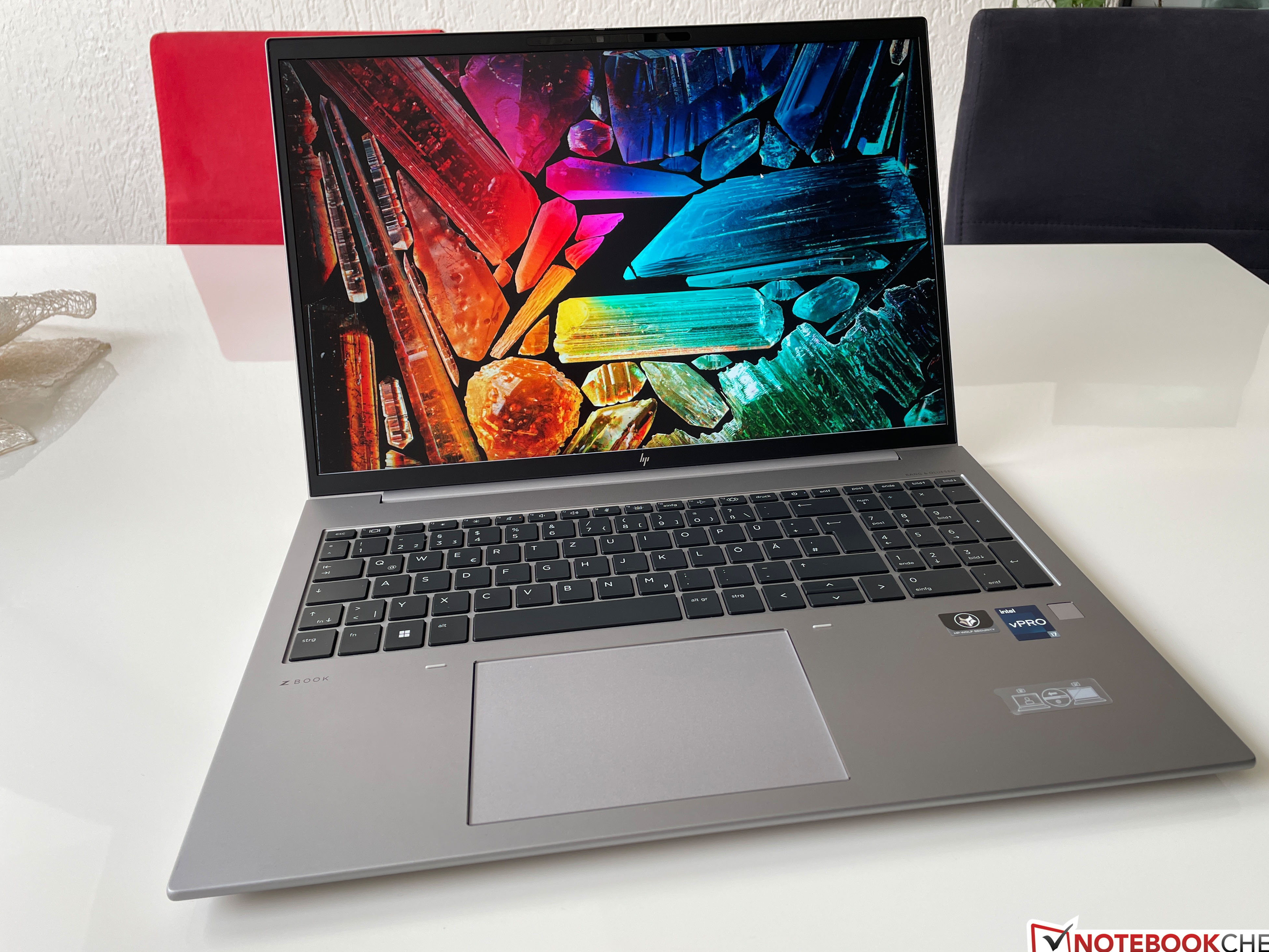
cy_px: 487
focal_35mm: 27
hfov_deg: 65.3
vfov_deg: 51.3
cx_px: 658
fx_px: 990
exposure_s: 1/149
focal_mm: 4.2
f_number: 1.6
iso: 32
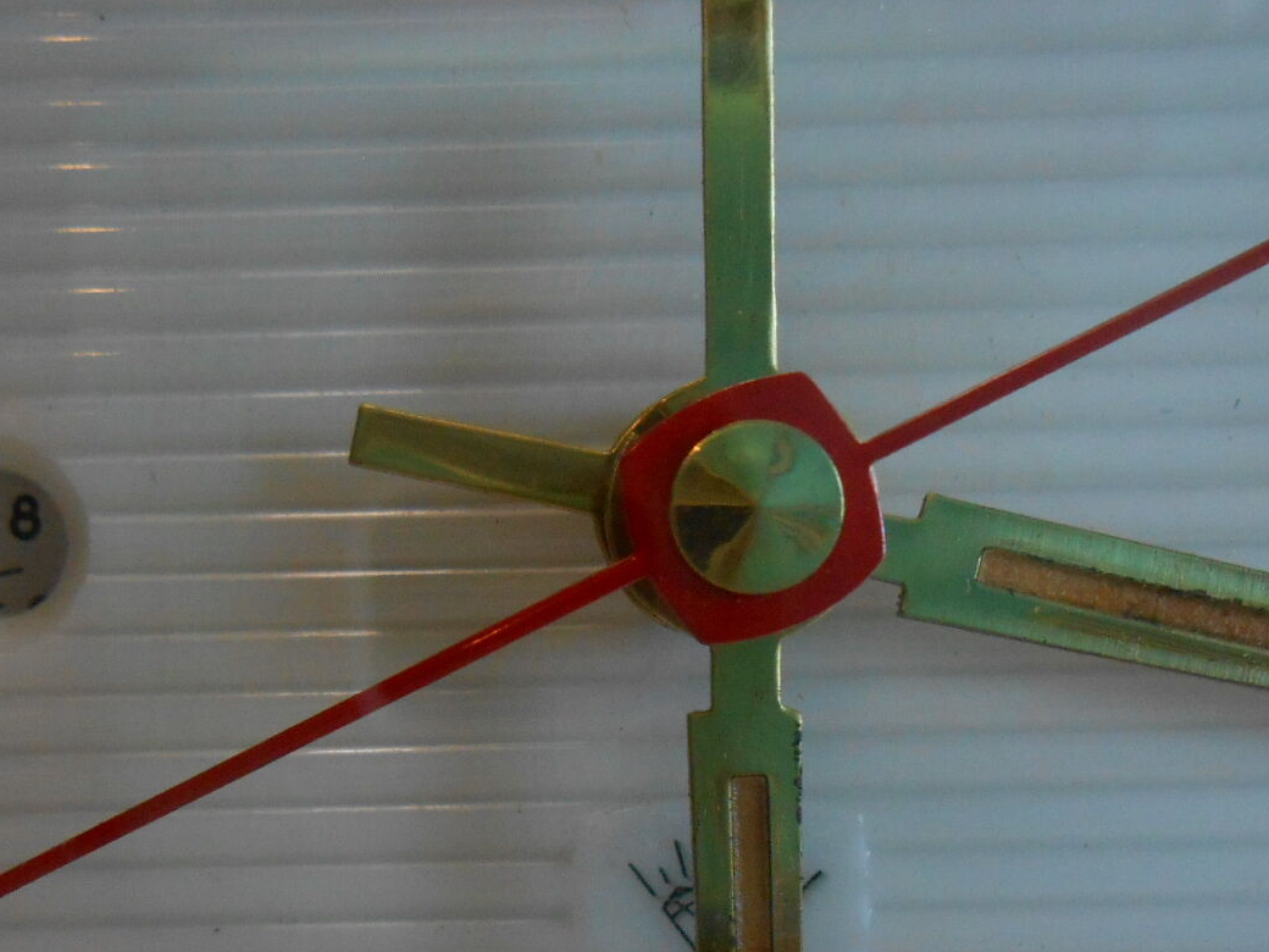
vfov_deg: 35.1
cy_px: 731
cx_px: 454
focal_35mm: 40
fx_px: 1466
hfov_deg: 46.3
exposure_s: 1/200
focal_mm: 4.6
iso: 400
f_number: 3.5
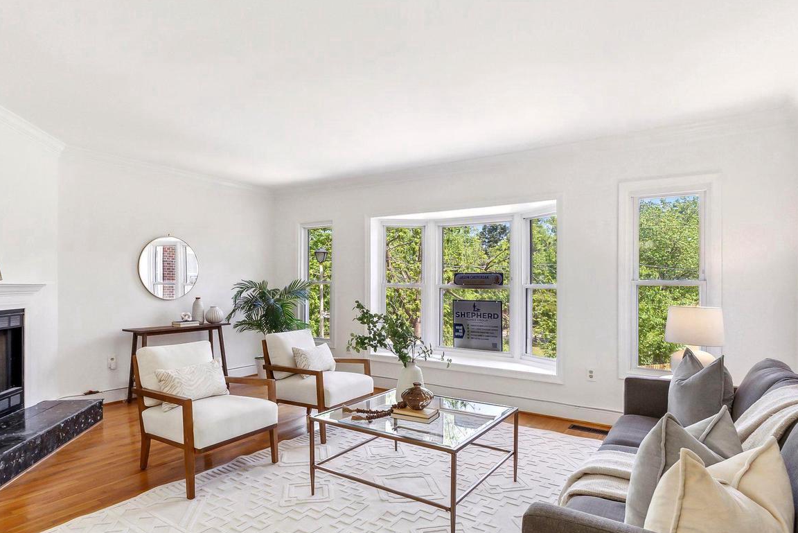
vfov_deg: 61.8
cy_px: 296
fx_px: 443
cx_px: 385
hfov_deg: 83.9
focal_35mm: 20
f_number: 9
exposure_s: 1/60
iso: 1000
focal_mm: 16
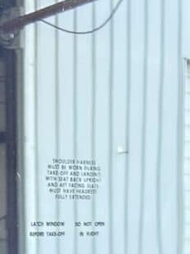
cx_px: 262
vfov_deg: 7.9
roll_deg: -1.1
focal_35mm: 215
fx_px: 1576
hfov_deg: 6.8
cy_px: 778
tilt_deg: -15.2
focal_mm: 5.7
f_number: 1.5
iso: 50
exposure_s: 1/121
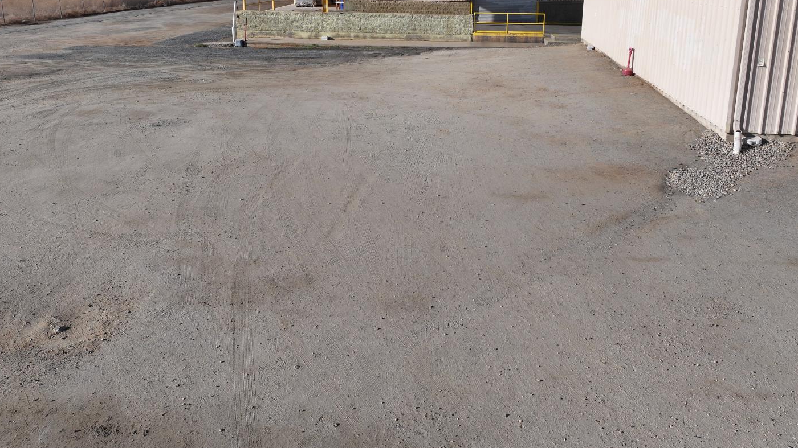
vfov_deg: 40.8
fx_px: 592
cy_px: 139
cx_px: 412
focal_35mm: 28
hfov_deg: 67.9
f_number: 2.8
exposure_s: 1/2000
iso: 100
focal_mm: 12.29
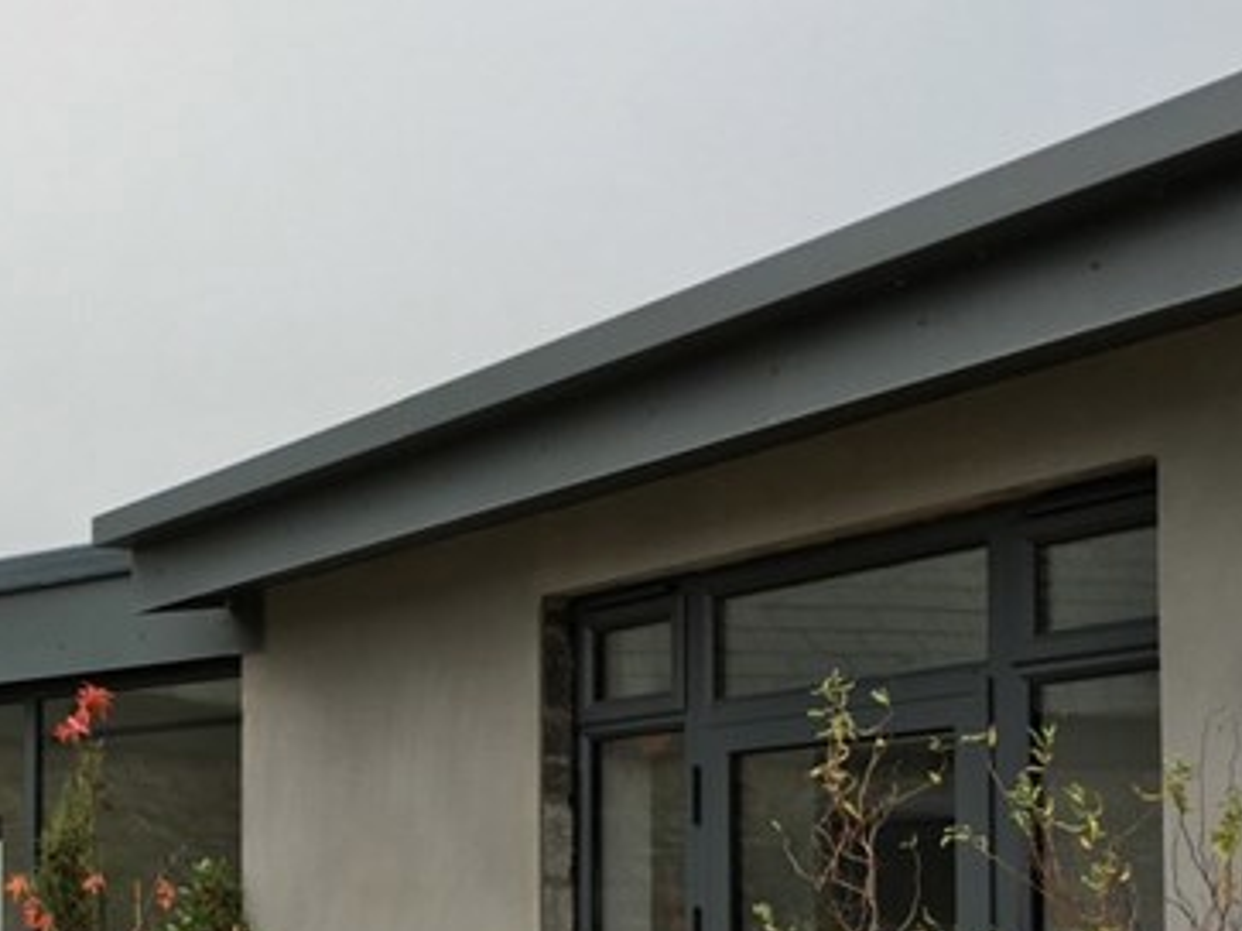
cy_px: 910
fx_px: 2296
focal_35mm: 64
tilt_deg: +2.0
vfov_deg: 22.1
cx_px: 233
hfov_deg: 29.5
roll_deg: -0.6
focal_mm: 4.15
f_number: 2.2
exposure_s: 1/366
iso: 25
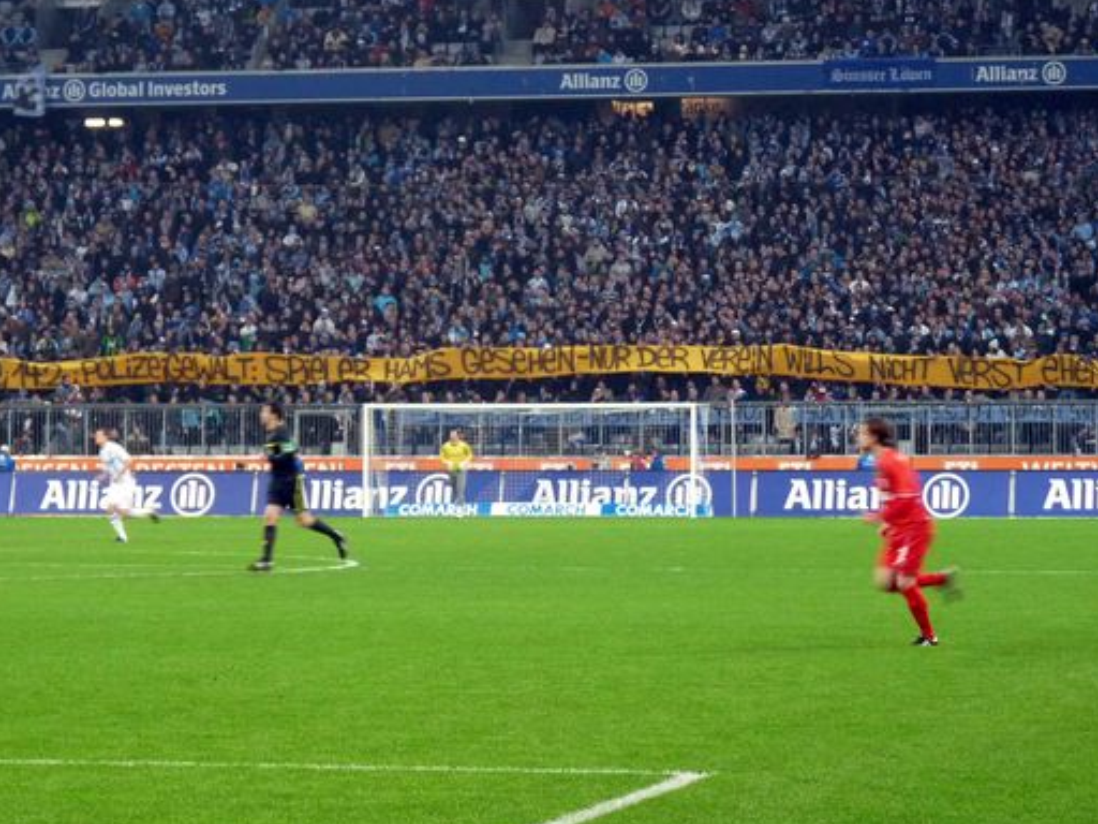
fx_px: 5297
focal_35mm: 167
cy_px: 417
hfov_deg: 11.8
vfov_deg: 8.9
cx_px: 536
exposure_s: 1/50
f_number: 3.7
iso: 400
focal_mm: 26.7
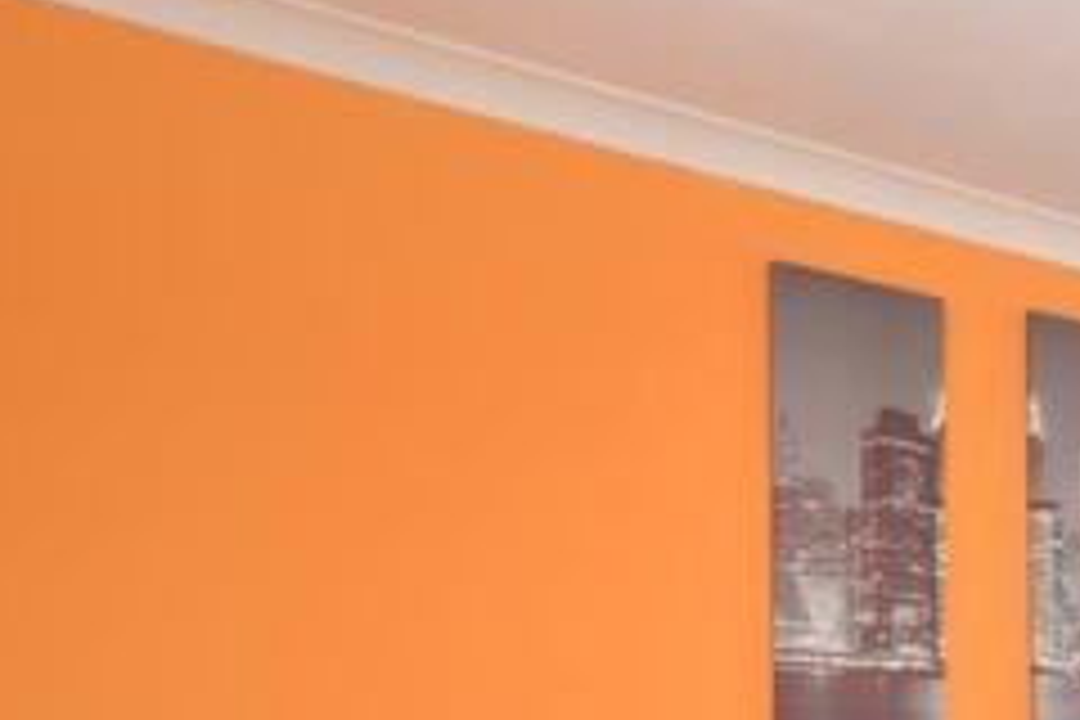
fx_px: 1230
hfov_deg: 33.6
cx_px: 1422
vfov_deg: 29.2
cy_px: 812
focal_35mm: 41
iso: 400
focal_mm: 10
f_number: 9
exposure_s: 1/15
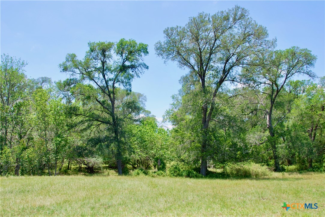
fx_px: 339
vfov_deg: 35.6
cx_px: 162
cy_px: 108
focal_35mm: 38
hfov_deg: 51.2
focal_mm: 25
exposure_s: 1/200
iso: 100
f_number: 7.1
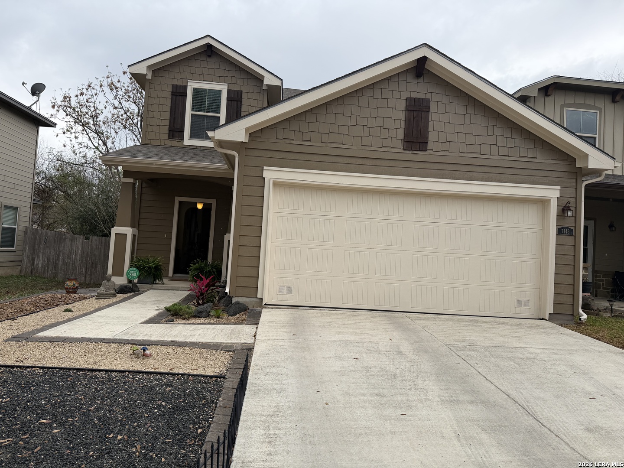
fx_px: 433
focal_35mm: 24
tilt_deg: +3.6
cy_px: 234
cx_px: 312
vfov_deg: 56.8
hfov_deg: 71.6
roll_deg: -3.1
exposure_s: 1/1653
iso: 100
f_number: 1.78
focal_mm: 6.76
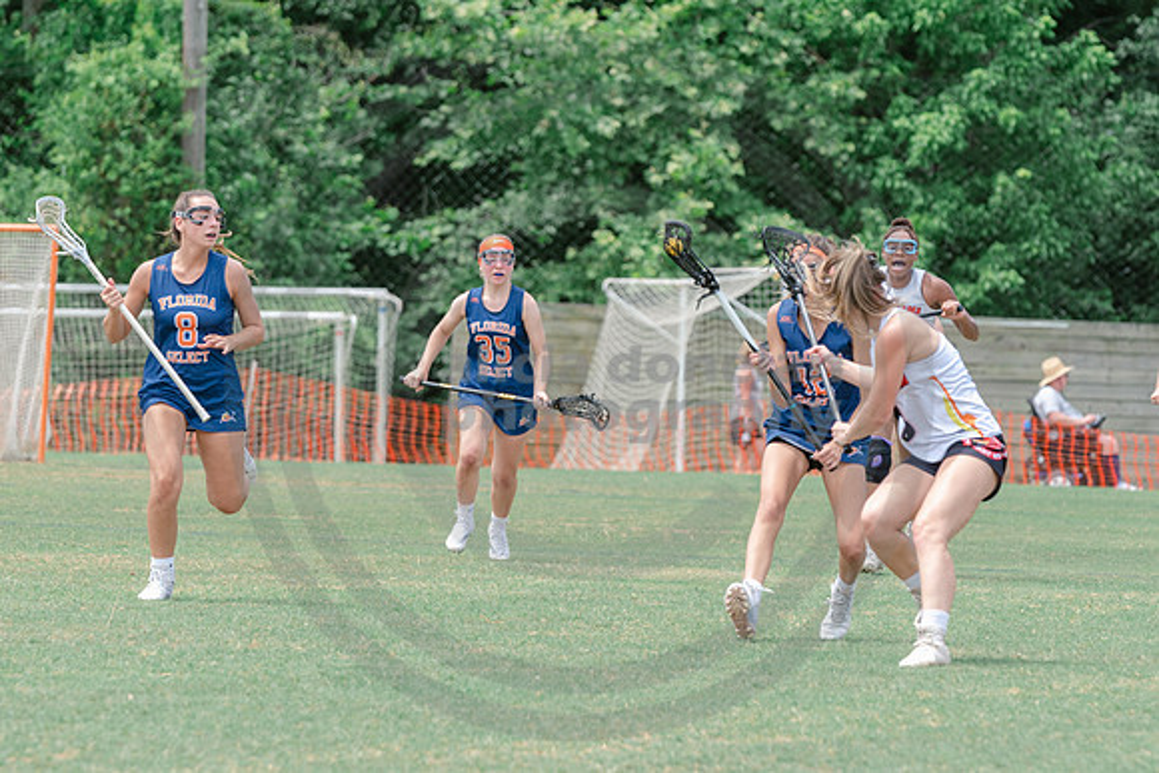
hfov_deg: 7.4
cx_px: 753
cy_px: 413
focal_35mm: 277
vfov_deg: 5.0
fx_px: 8934
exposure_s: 1/1000
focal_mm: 165
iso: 250
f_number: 4
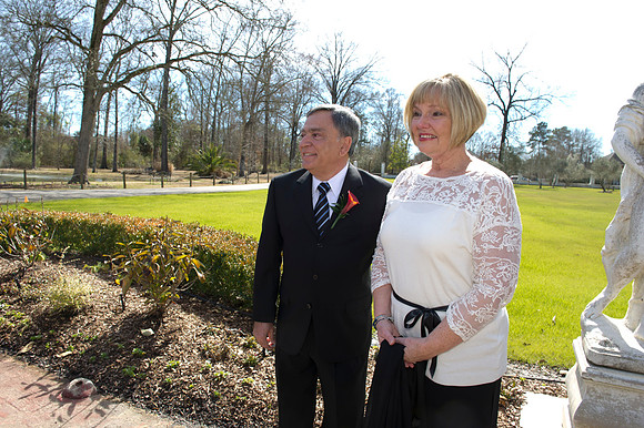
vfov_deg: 53.1
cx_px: 322
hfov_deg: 73.8
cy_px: 214
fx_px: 429
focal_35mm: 24
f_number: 10
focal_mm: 24
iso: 100
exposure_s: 1/80
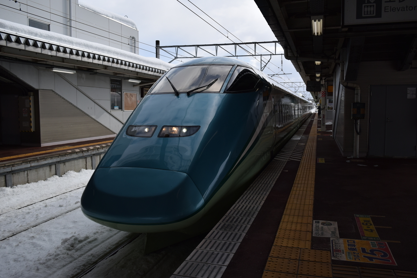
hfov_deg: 57.2
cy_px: 139
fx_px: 383
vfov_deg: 40.0
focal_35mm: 33
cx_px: 208
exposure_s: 1/1000
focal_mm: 22
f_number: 5.6
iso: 100
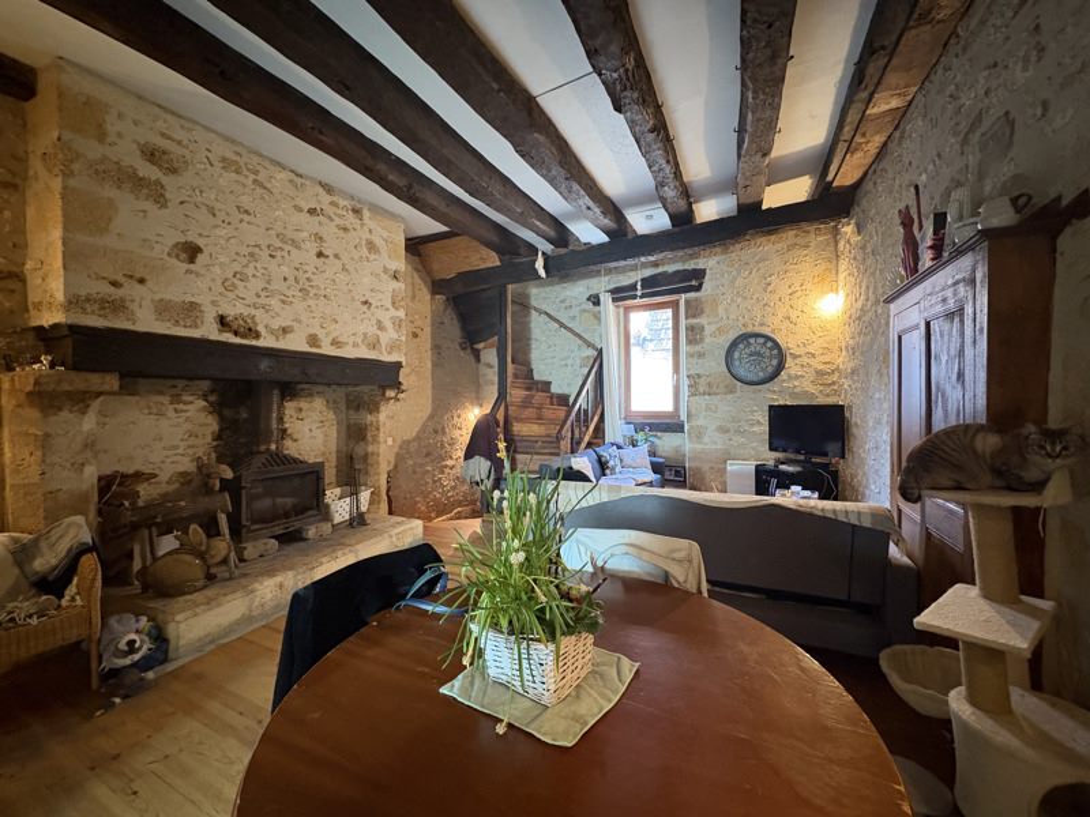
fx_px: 441
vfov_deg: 85.7
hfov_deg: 102.1
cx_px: 545
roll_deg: +0.7
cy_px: 408
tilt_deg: -0.2
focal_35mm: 14
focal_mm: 2.22
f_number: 2.2
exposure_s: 1/33
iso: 640
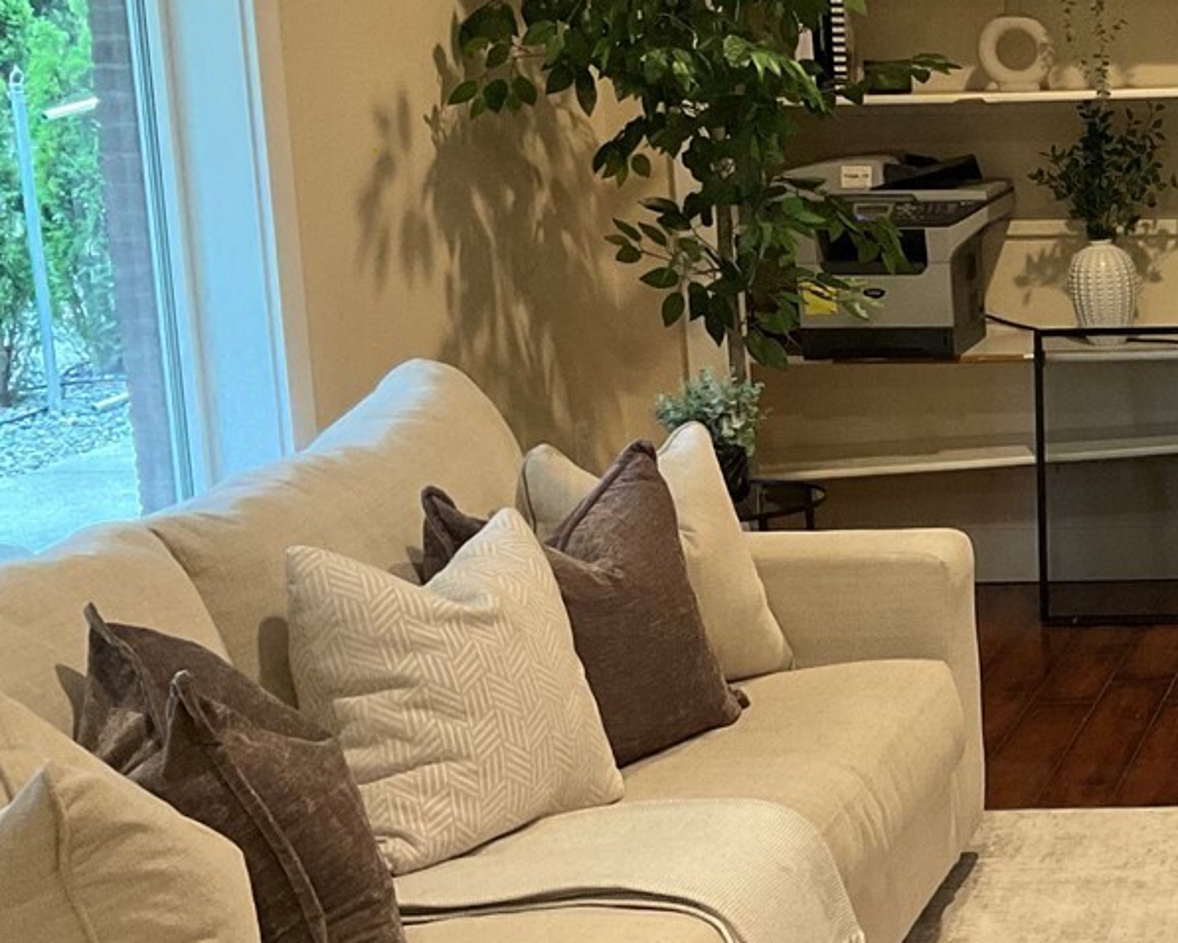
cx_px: 1478
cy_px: 512
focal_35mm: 76
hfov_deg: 22.7
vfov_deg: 20.2
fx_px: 2650
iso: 200
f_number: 1.8
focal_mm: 3
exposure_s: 1/60
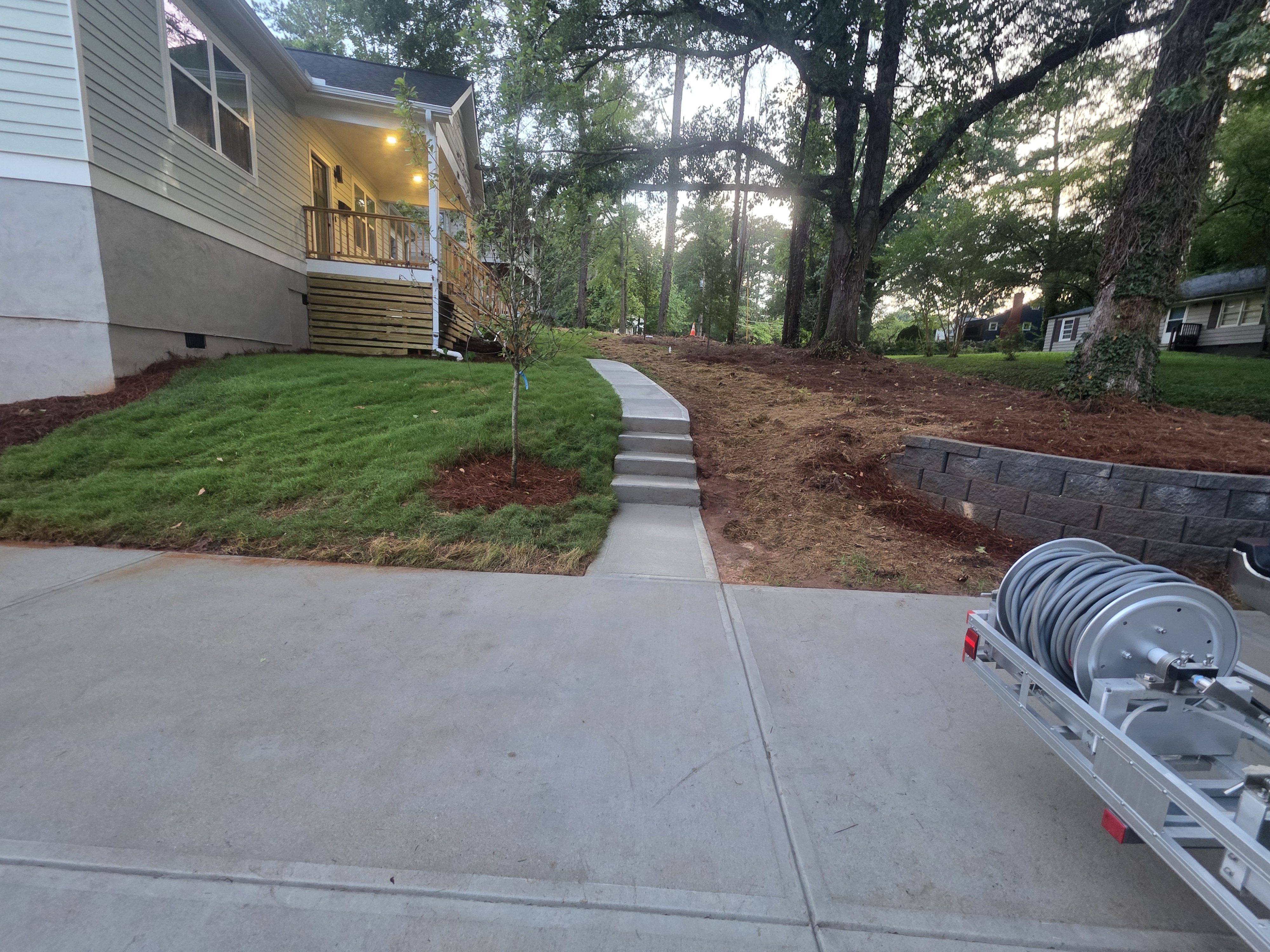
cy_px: 476
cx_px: 635
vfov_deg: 89.9
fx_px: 477
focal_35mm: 13
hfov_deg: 106.2
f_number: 1.9
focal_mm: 2.2
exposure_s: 1/60
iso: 250
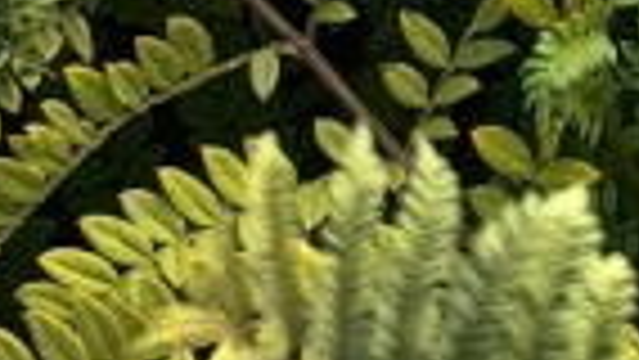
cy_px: -1307
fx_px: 3746
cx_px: 729
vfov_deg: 4.8
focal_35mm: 221
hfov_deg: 9.6
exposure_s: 1/423
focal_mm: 5.75
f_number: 2
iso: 50
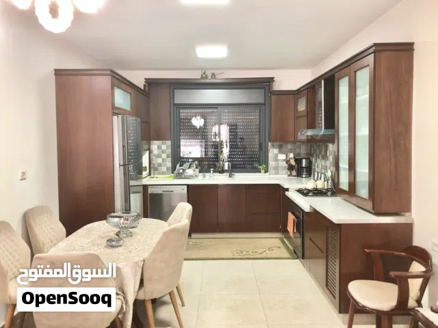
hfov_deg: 63.4
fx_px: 354
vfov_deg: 49.7
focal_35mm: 28
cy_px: 164
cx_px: 219
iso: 40
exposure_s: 1/17
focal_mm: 3.99
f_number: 1.8
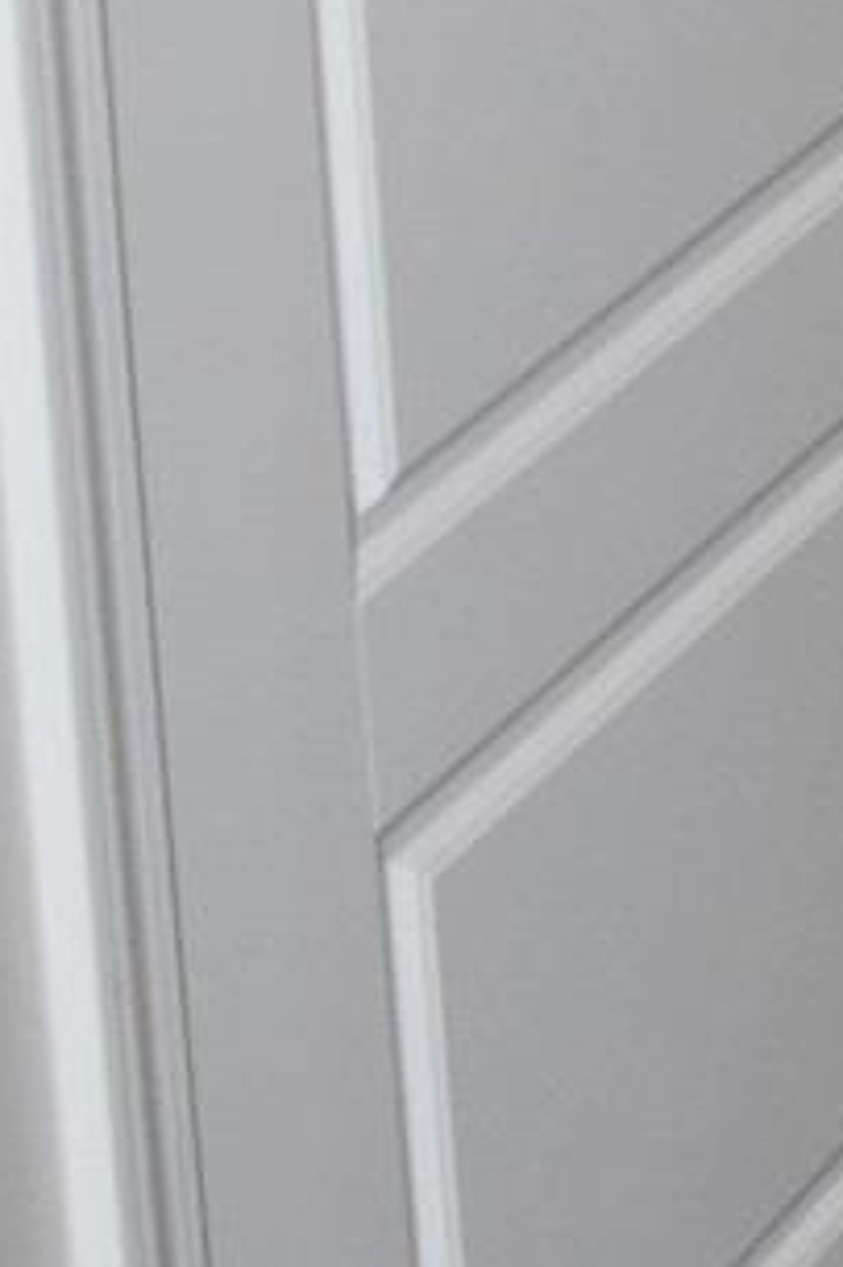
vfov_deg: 9.2
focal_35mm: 204
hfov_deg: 5.9
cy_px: -1554
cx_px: 3031
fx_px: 7173
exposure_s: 1/125
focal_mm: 18
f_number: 5.6
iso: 450
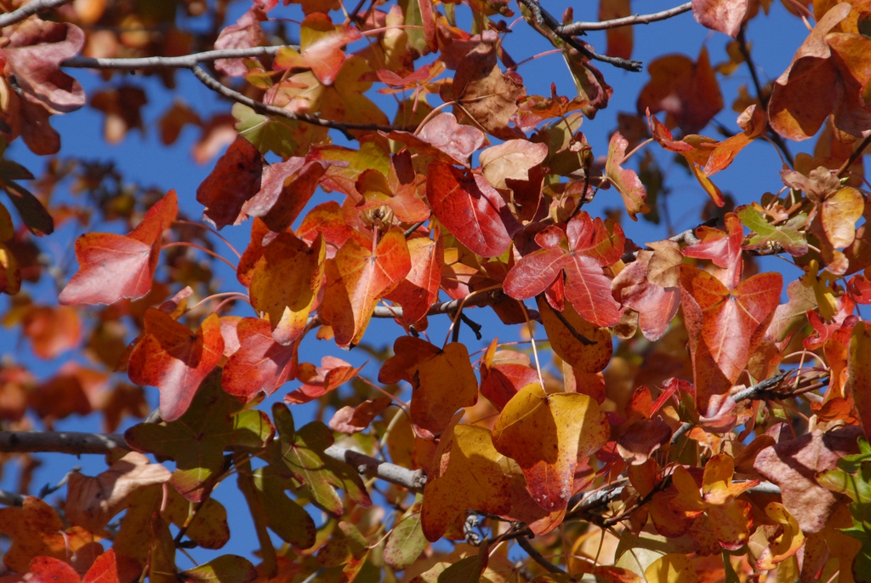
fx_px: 7265
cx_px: 436
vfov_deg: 4.6
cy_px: 292
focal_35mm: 300
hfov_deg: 6.9
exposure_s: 1/400
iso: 400
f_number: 10
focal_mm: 200
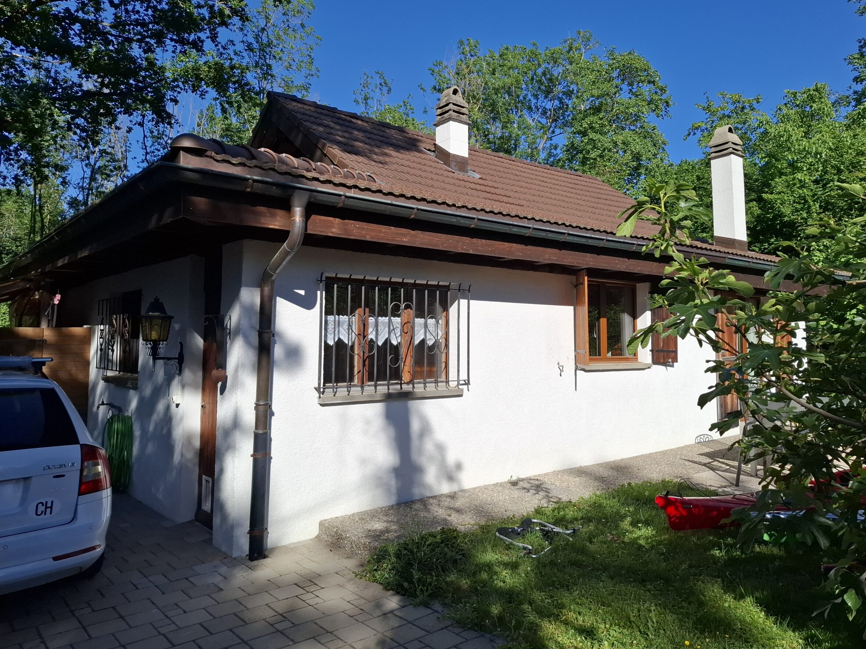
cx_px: 468
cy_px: 303
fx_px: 625
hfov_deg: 69.3
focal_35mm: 25
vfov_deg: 54.8
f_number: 1.8
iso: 50
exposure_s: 1/3247
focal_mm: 5.54
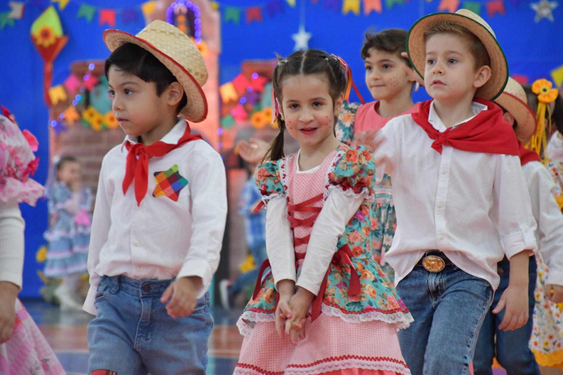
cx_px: 290
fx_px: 3175
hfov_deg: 10.1
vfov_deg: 6.8
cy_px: 185
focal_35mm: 203
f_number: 5.6
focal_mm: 130
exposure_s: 1/125
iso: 3200
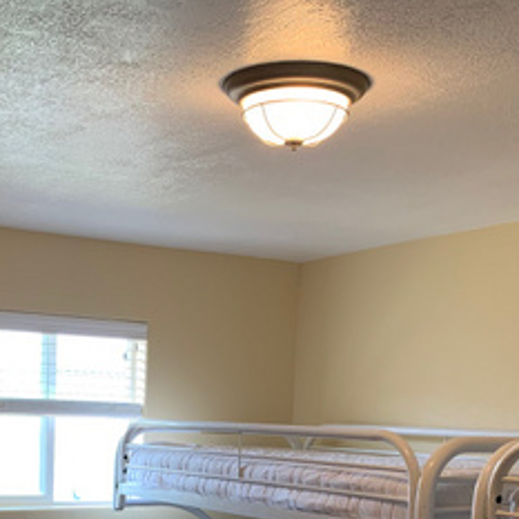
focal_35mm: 63
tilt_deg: -5.3
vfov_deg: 25.9
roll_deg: -1.8
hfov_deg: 27.1
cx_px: 163
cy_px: 523
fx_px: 1069
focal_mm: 4.25
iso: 64
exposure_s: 1/60
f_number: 1.8
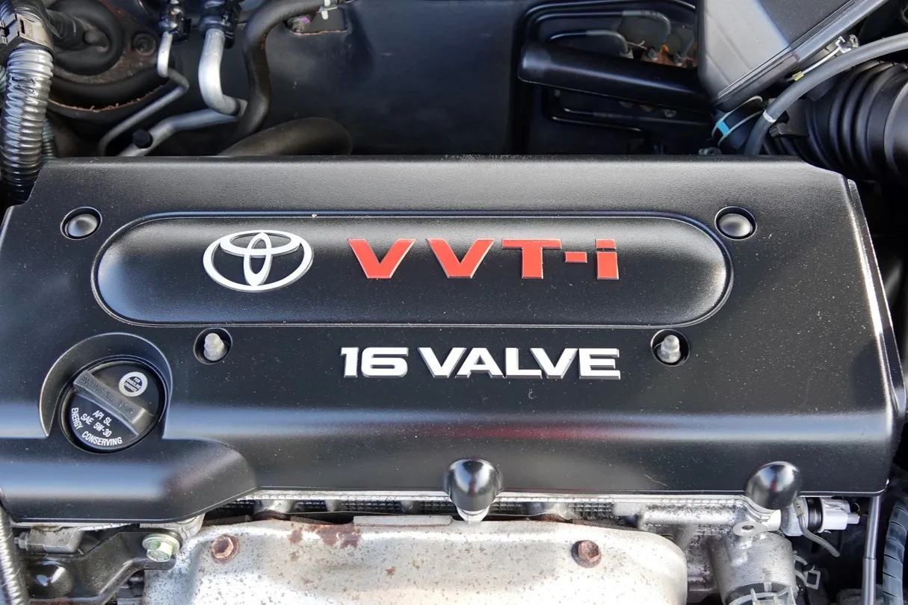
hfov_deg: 51.9
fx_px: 933
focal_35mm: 37
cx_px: 454
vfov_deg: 35.9
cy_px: 302
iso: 200
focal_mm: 13.7
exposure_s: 1/40
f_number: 3.2
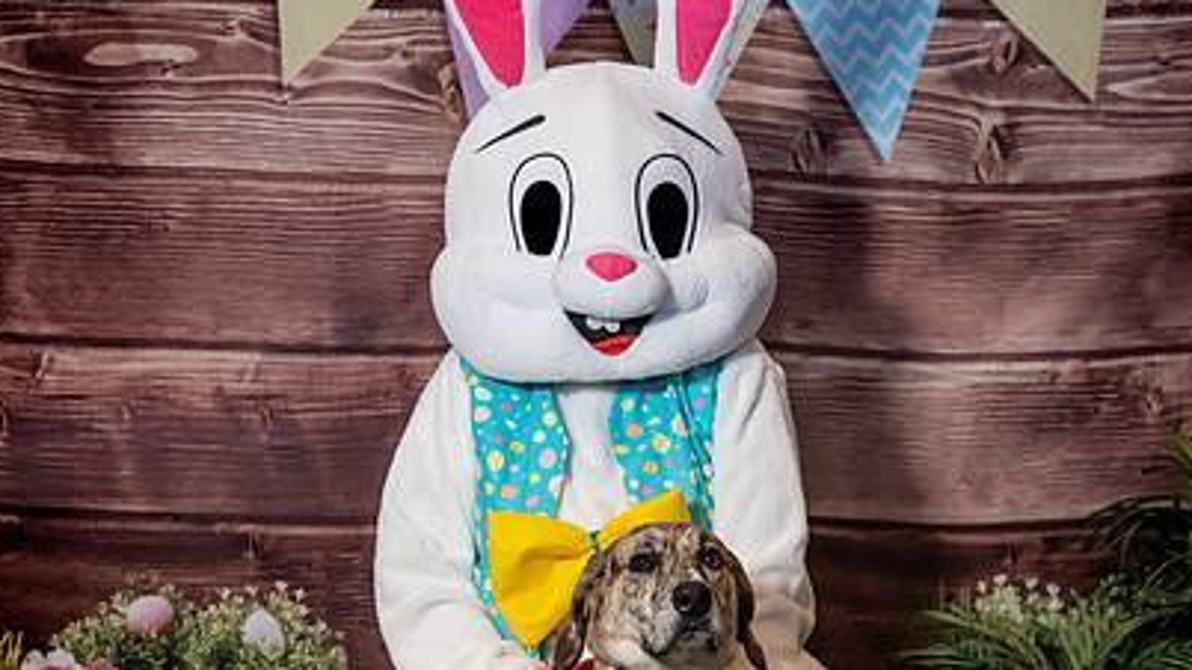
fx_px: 2086
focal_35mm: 66
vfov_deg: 18.1
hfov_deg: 31.9
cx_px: 571
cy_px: 543
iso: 5000
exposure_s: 1/500
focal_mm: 36
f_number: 2.8
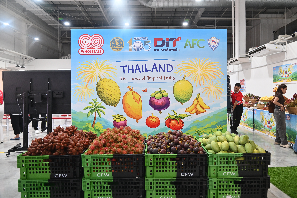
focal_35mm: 25
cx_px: 155
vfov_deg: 51.3
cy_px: 98
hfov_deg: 71.5
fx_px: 206
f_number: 4.5
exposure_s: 1/100
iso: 1100
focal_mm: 24
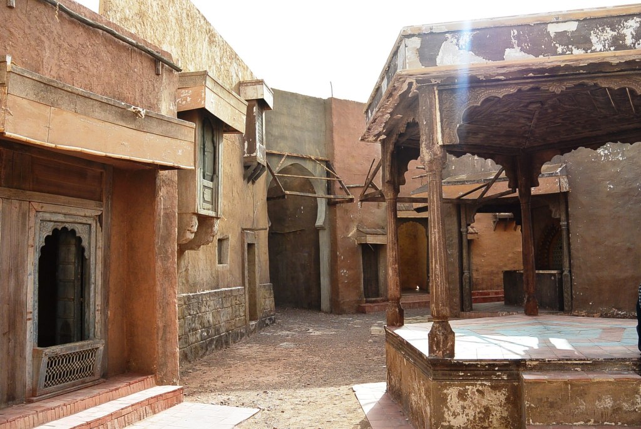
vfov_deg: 45.1
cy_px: 214
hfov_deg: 63.6
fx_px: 517
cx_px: 320
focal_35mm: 29
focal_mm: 11
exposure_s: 1/400
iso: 100
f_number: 4.5
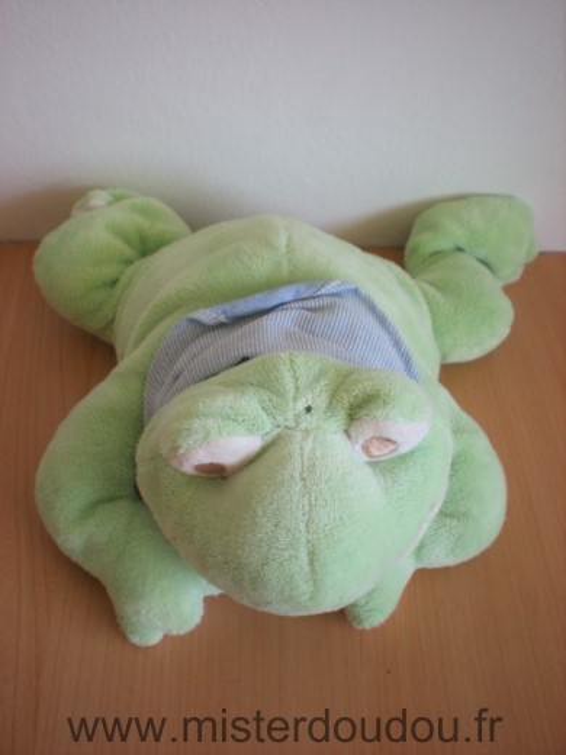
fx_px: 828
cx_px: 283
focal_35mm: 38
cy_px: 378
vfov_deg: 49.0
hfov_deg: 37.7
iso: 141
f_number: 3.1
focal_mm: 6.3
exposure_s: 1/60
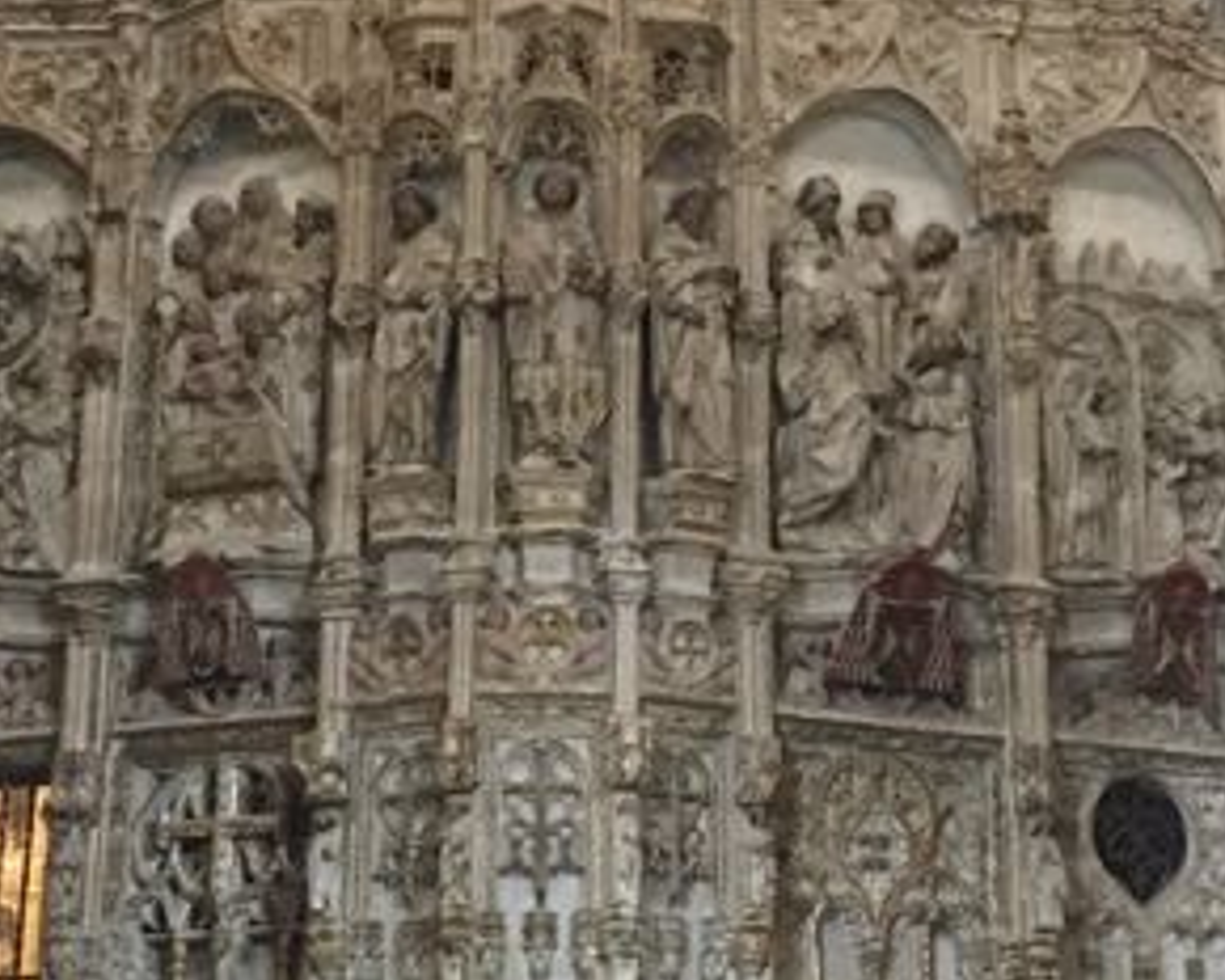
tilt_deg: +23.9
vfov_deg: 16.6
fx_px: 3299
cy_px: 65
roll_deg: -0.9
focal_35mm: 91
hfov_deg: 21.0
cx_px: 617
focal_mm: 4.15
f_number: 2.2
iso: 320
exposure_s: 1/15
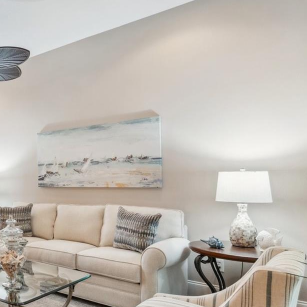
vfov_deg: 52.3
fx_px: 311
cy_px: 176
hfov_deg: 40.0
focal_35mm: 31
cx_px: -48
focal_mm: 14
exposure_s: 1/6
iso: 320
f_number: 7.1
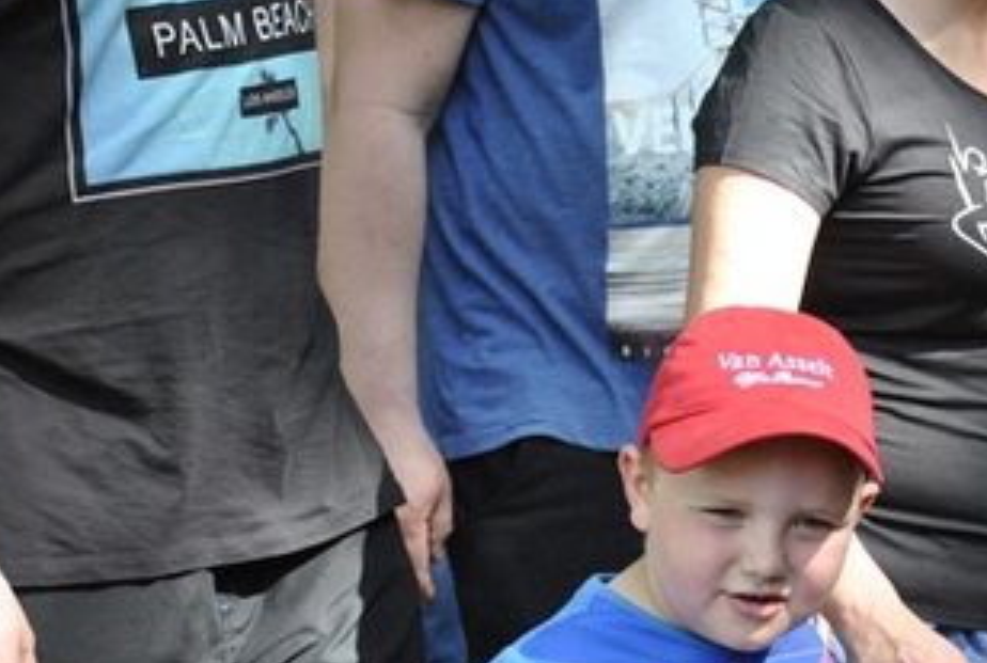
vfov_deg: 7.9
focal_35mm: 174
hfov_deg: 11.7
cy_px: 356
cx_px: 756
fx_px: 4784
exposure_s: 1/400
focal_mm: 55
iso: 800
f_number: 4
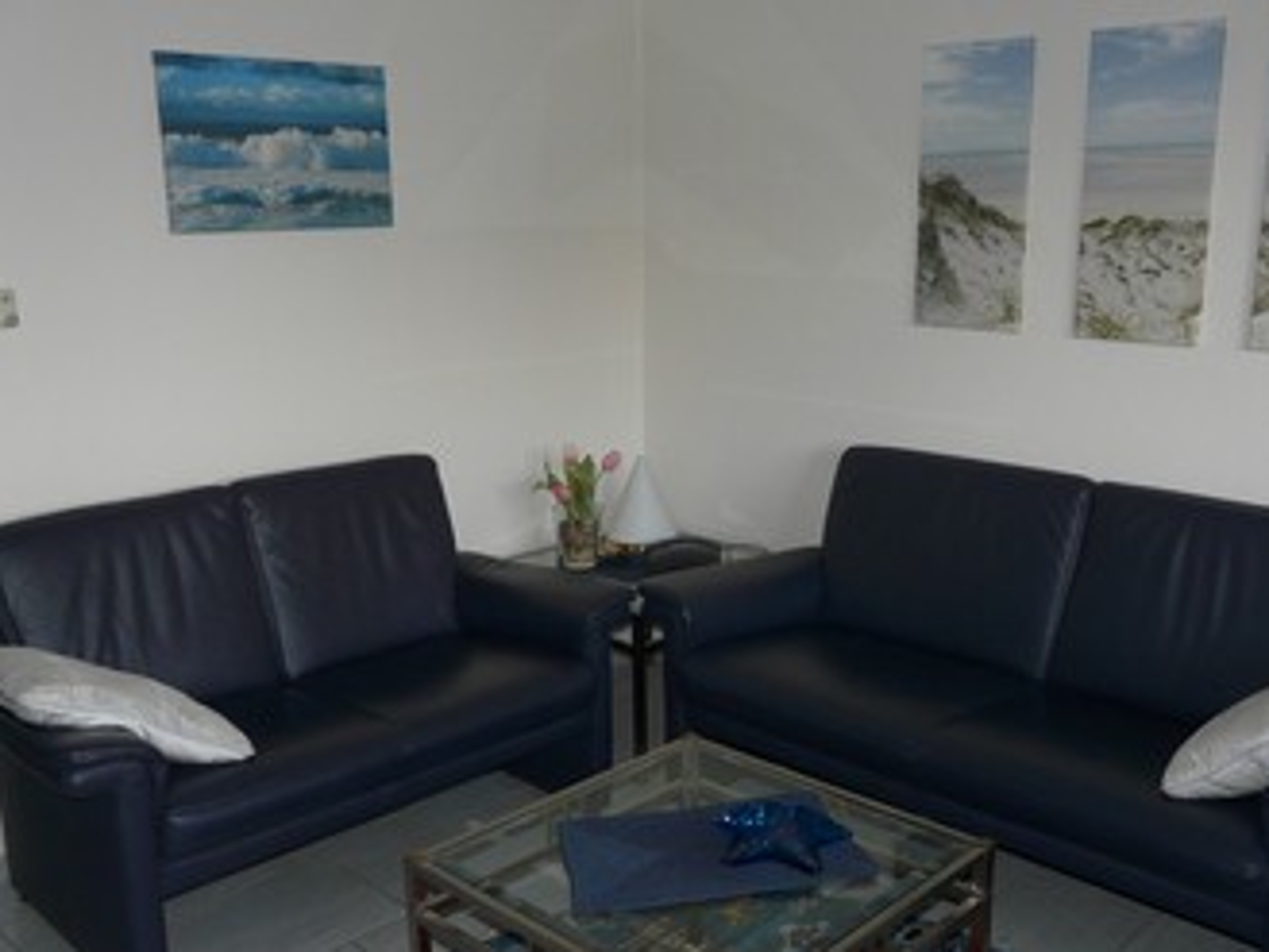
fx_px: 1247
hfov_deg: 53.8
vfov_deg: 41.8
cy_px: 516
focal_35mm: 34
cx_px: 706
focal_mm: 4.6
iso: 100
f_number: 2.8
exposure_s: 1/30
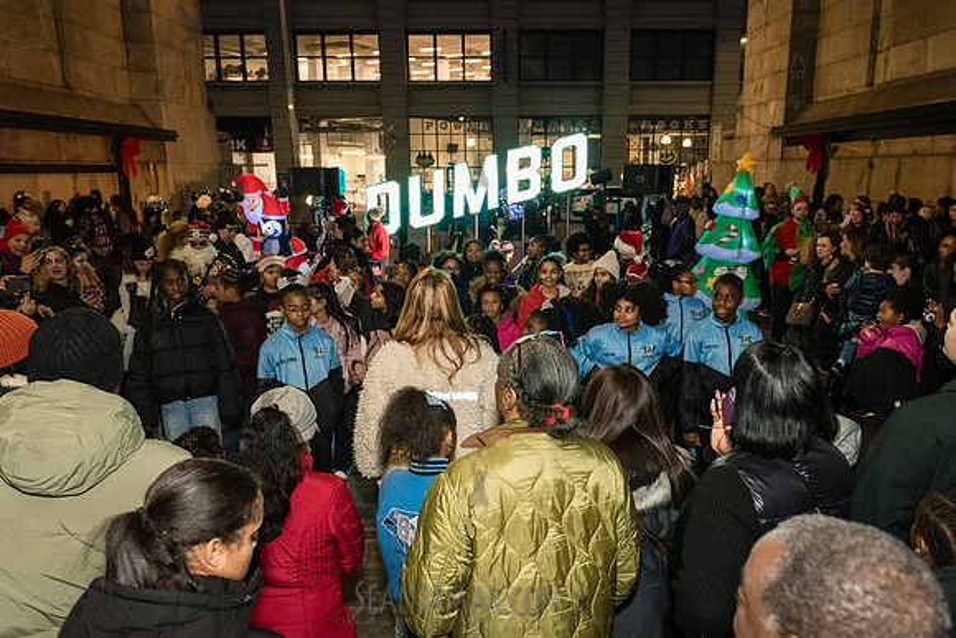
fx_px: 696
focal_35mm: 26
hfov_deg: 68.9
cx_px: 503
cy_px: 321
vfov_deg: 49.2
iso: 6400
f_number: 3.5
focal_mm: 24
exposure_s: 1/160
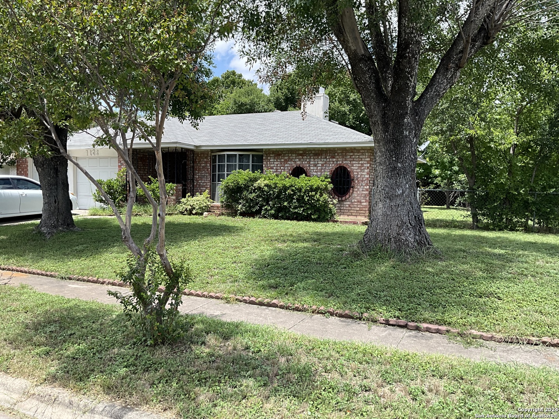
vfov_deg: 48.2
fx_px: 468
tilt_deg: -2.4
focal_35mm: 29
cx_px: 280
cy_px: 210
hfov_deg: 61.7
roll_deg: -1.8
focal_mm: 3
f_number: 1.8
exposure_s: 1/700
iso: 25
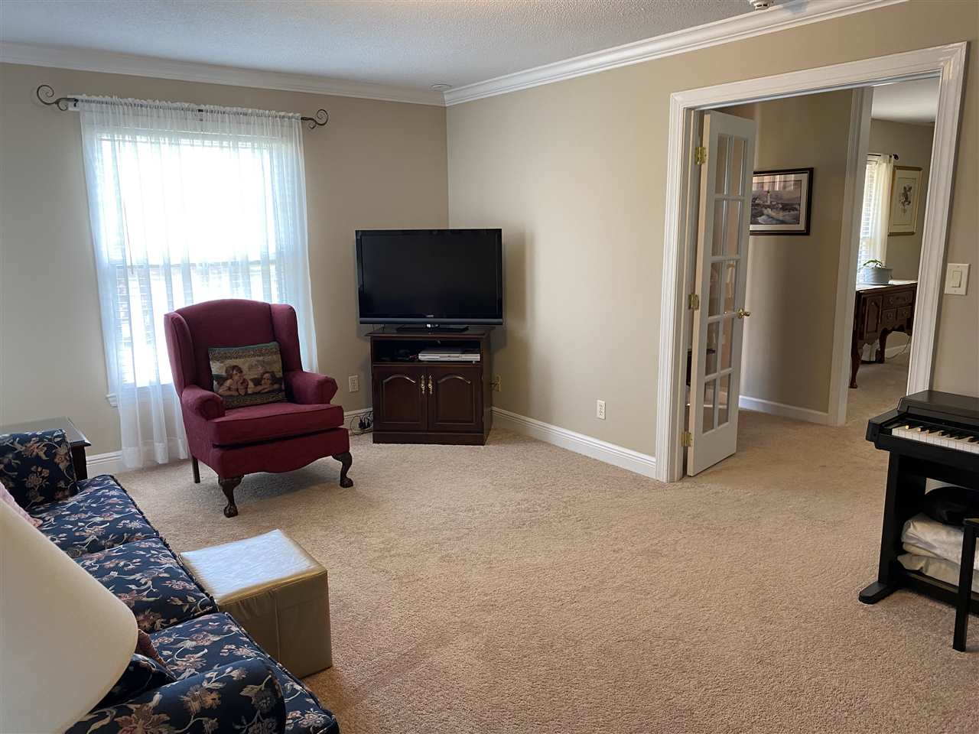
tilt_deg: -10.4
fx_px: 735
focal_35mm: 26
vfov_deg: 53.1
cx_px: 490
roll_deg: +0.4
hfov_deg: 67.3
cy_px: 367
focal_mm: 4.25
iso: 100
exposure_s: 1/60
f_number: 1.8
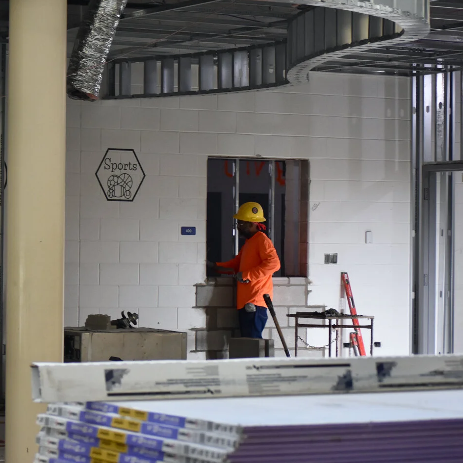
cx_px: 84
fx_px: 1797
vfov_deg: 14.7
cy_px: 206
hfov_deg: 14.6
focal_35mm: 119
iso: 1100
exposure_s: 1/60
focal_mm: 55
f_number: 4
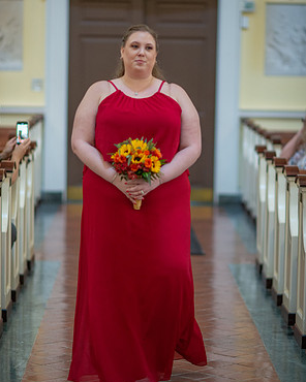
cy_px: 183
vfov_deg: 12.5
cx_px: 154
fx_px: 1743
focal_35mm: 154
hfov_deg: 10.0
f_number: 2
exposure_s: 1/250
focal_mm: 135
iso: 1600
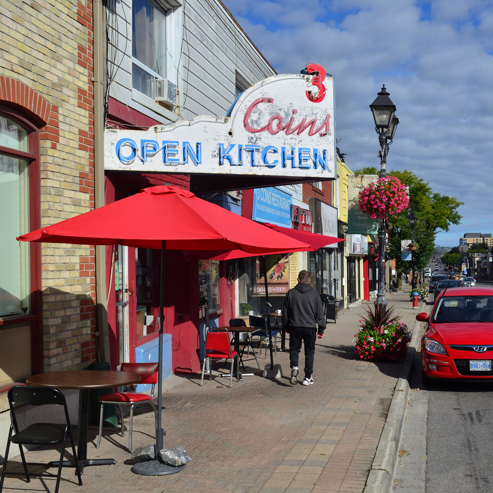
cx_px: 341
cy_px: 250
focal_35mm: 43
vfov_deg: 39.2
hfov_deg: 38.6
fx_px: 693
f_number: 8
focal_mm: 22
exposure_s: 1/800
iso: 100
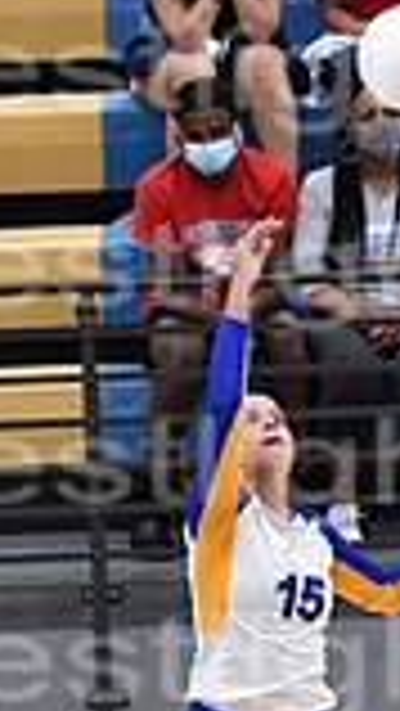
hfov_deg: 2.3
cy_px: 767
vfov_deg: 4.2
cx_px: 463
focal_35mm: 518
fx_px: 9757
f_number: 3.2
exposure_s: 1/1000
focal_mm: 90
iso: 6400
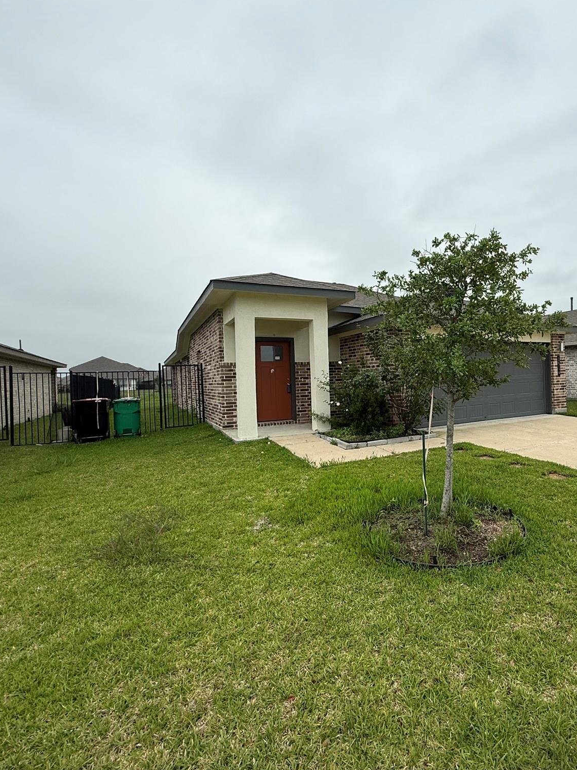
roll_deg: +0.9
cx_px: 418
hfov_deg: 65.3
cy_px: 381
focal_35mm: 19
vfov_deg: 84.7
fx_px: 422
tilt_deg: +2.2
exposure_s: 1/914
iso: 50
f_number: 2.2
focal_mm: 2.22
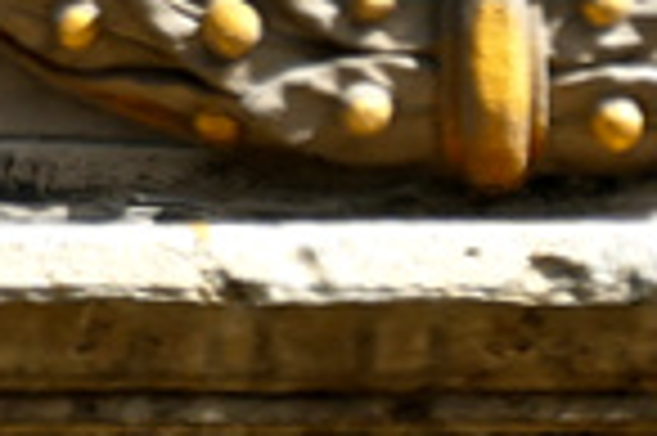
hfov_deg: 1.2
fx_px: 32612
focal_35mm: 1789
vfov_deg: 0.8
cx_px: 513
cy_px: -1000
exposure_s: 1/640
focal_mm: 92.9
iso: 125
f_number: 4
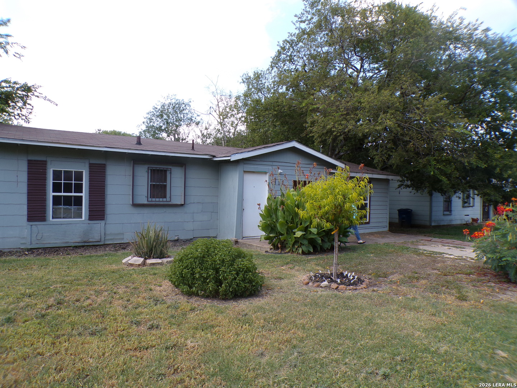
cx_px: 258
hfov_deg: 71.6
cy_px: 194
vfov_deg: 56.8
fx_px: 358
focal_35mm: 24
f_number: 4.4
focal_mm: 4.3
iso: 100
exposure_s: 1/210
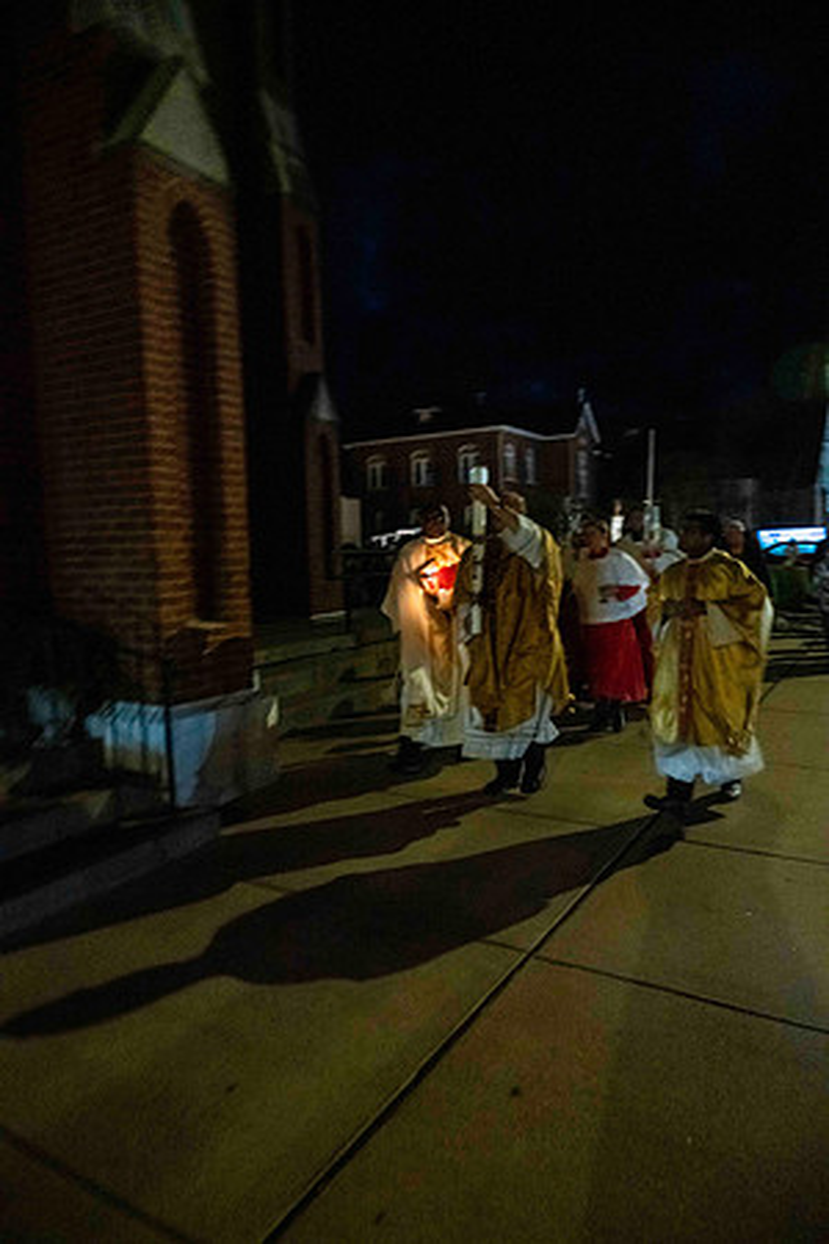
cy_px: 622
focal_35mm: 24
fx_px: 829
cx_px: 414
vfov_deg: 73.7
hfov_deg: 53.1
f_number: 6.3
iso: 8000
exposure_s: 1/40
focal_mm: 24
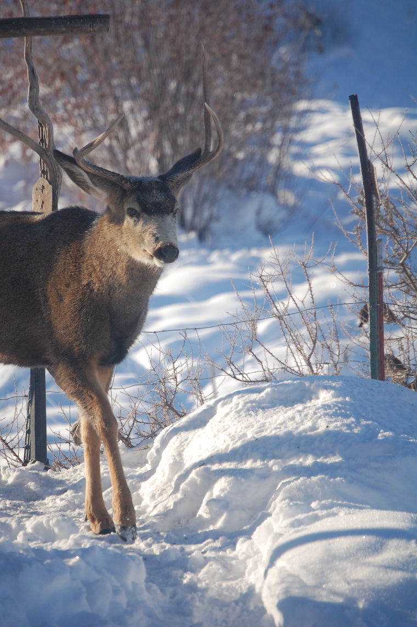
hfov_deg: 5.2
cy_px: 314
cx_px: 208
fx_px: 4569
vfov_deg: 7.9
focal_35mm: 262
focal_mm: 175
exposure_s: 1/1250
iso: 400
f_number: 5.6
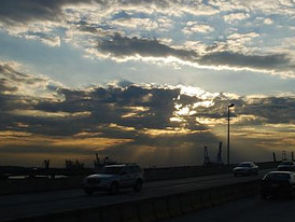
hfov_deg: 33.2
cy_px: 93
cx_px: 264
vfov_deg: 26.6
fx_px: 469
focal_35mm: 55
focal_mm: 18
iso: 110
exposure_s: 1/250
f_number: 10
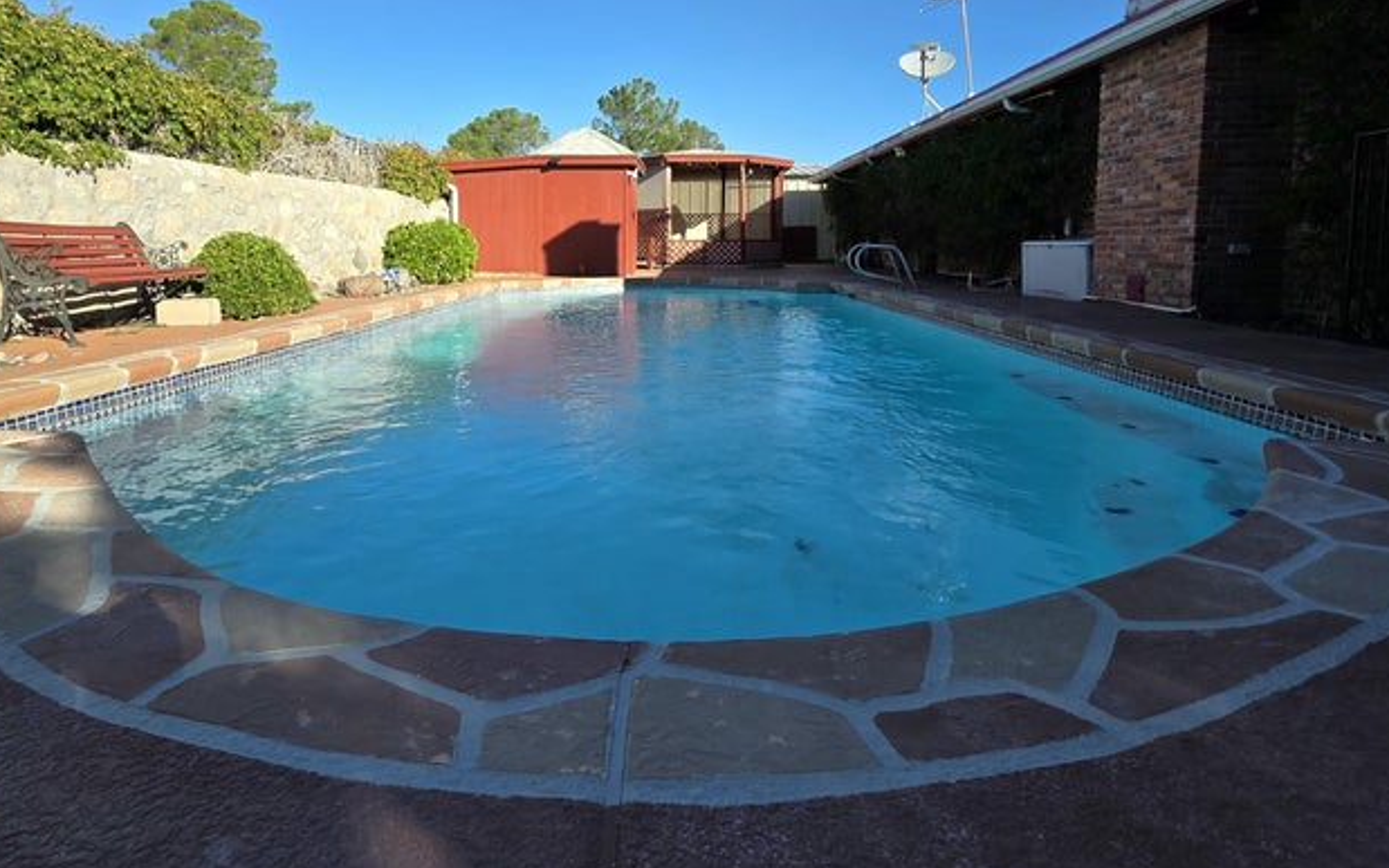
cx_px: 638
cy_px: 321
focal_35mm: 19
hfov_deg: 87.8
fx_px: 719
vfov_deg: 61.3
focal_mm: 2.2
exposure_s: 1/1258
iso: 50
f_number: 2.2
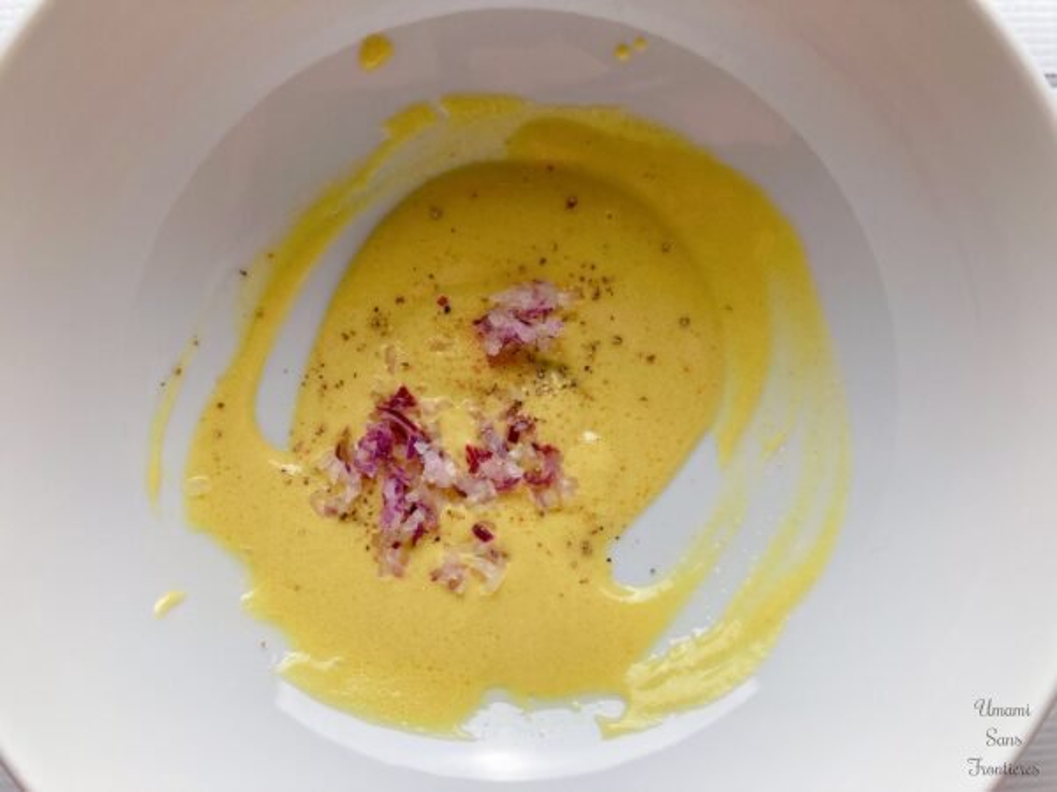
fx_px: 855
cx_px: 528
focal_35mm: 28
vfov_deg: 49.7
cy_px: 396
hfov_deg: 63.4
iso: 80
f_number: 1.8
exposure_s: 1/100
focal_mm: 3.99
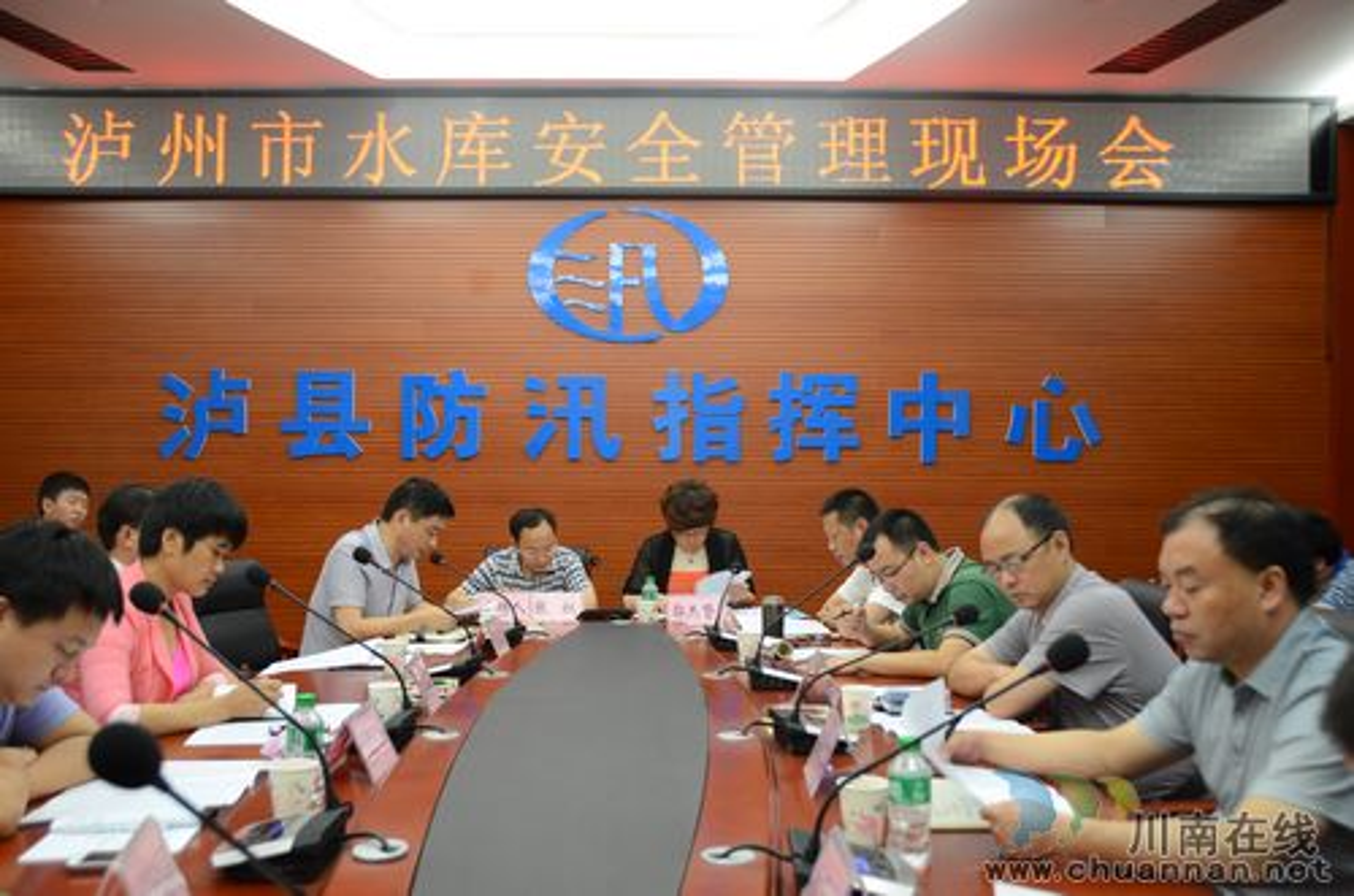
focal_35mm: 33
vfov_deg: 39.8
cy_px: 448
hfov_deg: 57.3
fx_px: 1238
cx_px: 677
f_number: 3.8
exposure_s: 1/8
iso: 125
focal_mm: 22
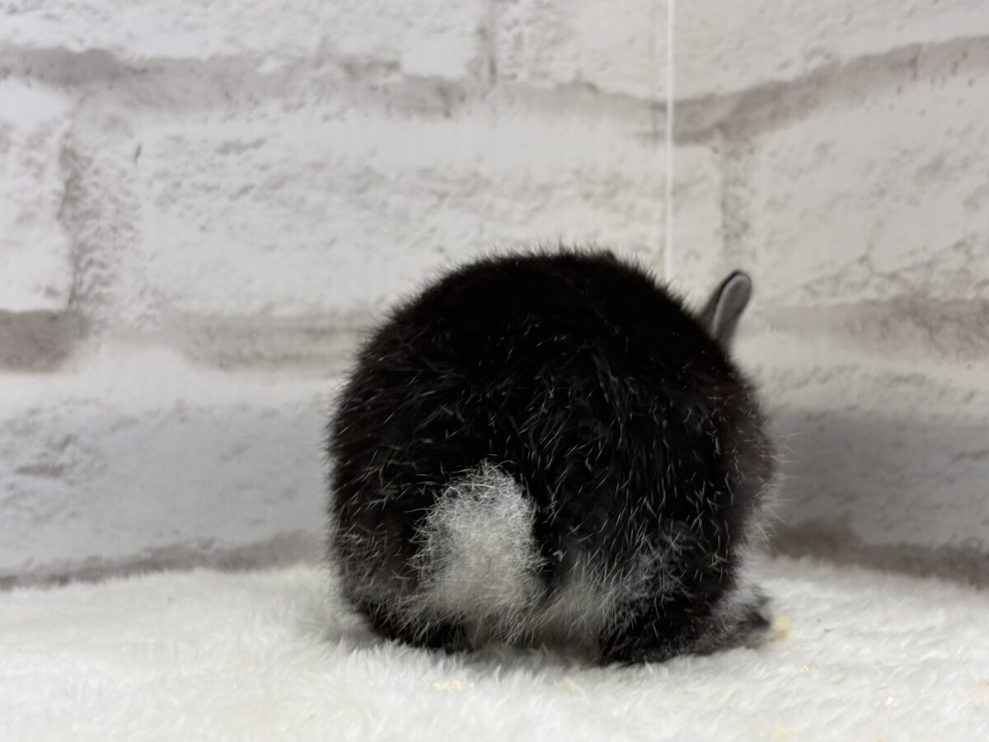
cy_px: 371
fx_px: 1486
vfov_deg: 28.0
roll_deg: +0.0
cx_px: 494
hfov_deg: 36.8
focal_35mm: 52
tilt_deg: +0.3
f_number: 1.6
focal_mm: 5.96
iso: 80
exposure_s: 1/50
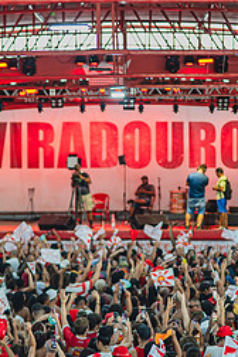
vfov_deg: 15.3
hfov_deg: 10.2
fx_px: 1329
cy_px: 230
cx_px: 120
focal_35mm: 134
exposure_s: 1/200
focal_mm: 50
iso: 320
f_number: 1.2
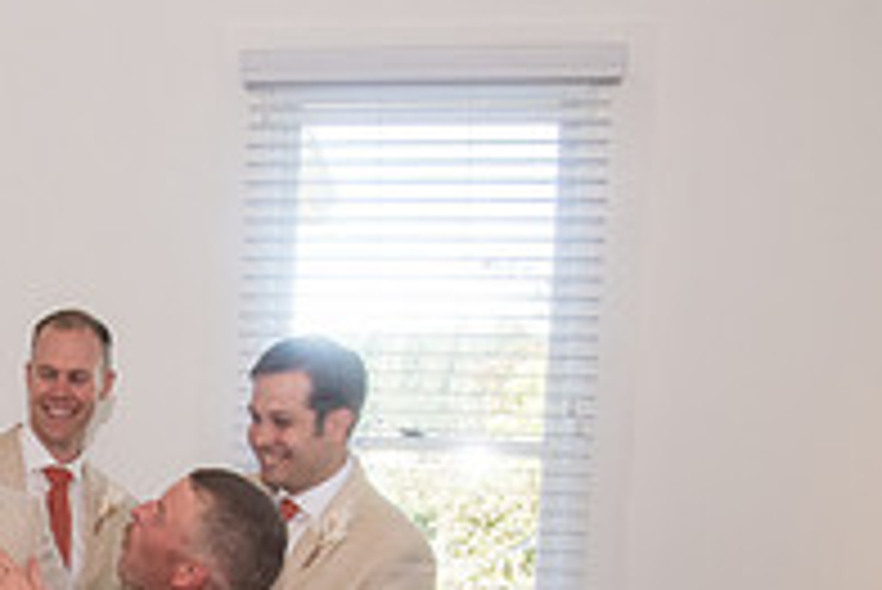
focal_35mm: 71
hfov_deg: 26.3
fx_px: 1741
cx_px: -76
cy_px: 682
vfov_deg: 18.4
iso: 1000
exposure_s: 1/500
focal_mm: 24
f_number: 4.5
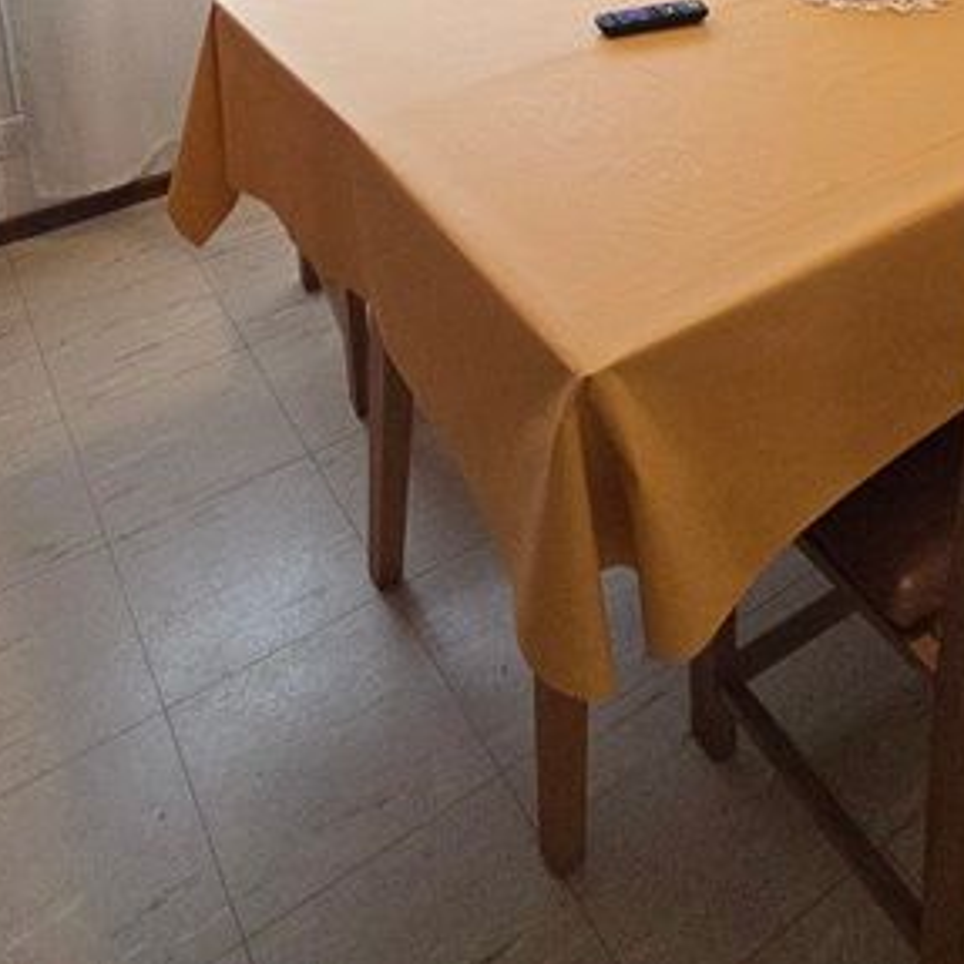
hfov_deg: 45.8
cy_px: -163
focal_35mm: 36
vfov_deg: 36.6
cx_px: 578
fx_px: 1134
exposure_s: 1/50
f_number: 2.2
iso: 100
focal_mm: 2.2
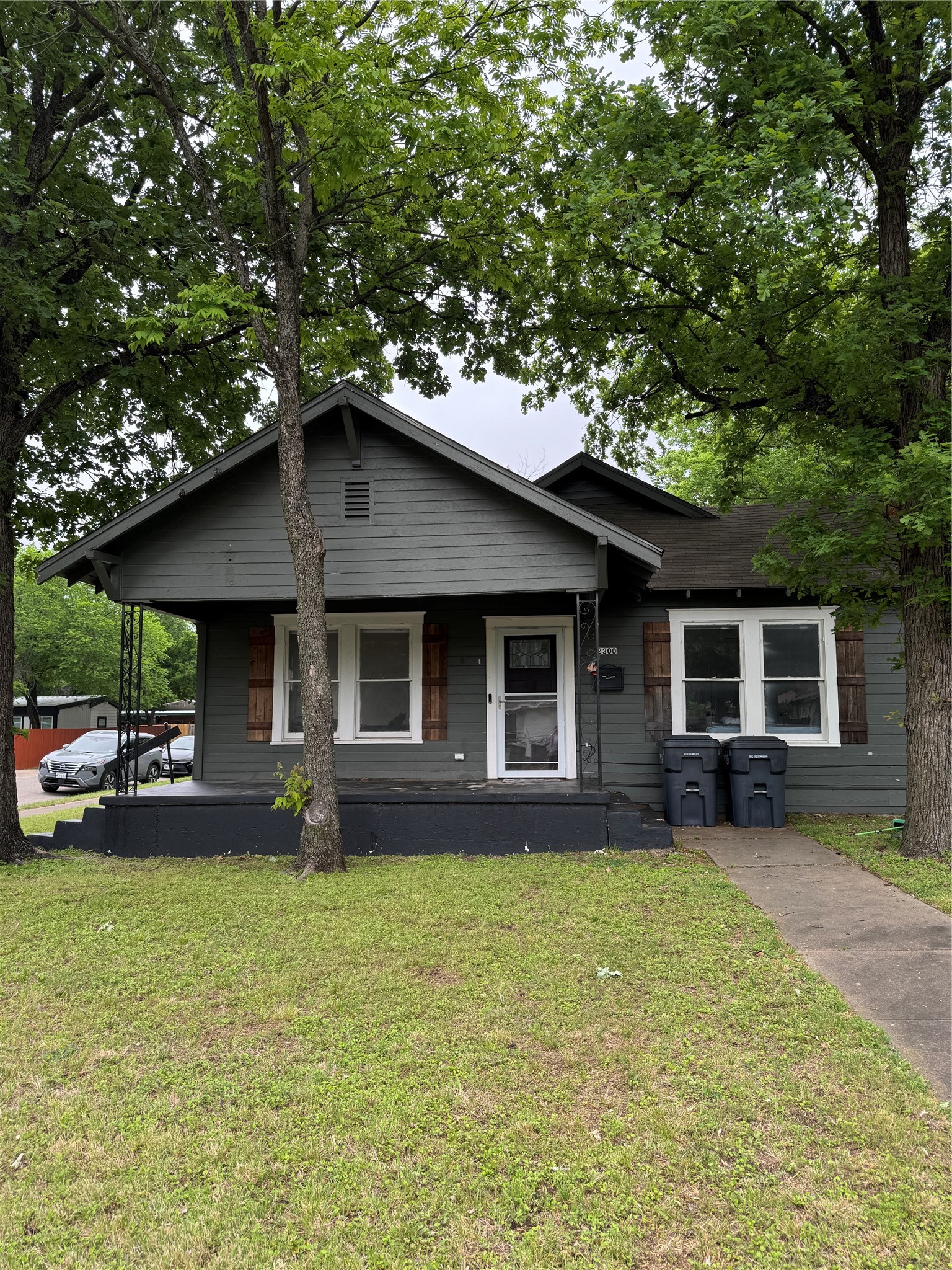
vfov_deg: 71.6
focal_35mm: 24
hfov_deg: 56.8
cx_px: 476
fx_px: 880
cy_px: 635
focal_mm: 6.76
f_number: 1.78
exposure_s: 1/196
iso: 64
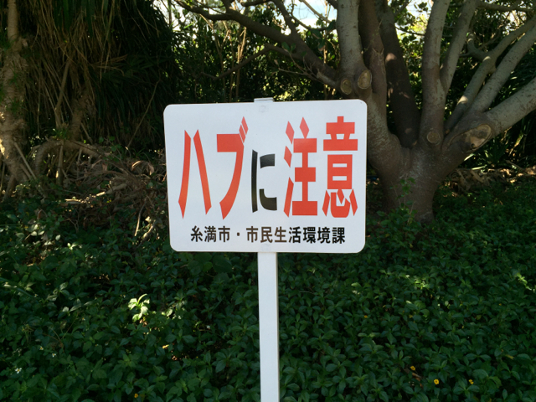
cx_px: 268
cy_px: 201
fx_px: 449
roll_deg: -2.2
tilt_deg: -16.7
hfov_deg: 61.7
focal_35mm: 29
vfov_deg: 48.2
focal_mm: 4.15
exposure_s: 1/860
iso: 32
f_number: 2.2
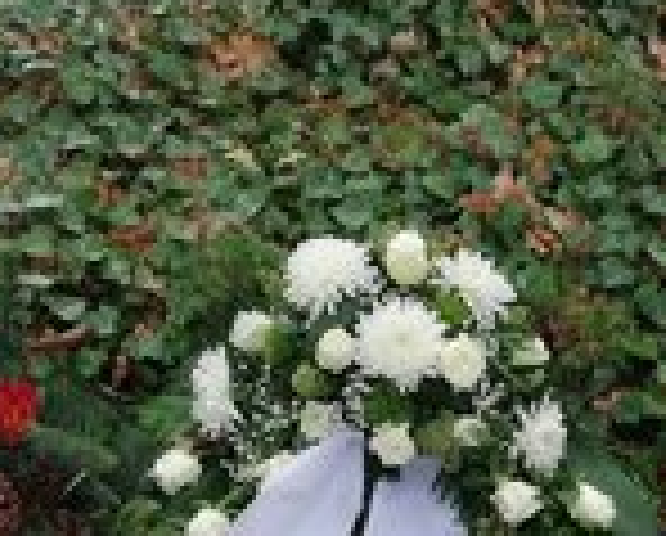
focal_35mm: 71
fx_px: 1402
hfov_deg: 26.5
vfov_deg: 20.3
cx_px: 477
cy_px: 640
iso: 50
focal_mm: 4.75
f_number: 1.8
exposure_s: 1/107
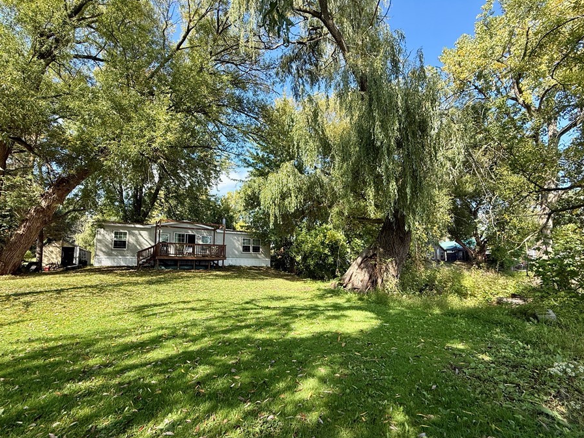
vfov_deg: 78.0
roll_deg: +0.4
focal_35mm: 16
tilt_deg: +6.6
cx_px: 279
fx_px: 270
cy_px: 237
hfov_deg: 94.4
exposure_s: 1/540
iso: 64
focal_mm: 2.22
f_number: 2.2
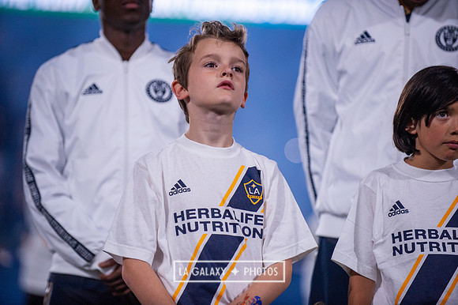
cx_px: 229
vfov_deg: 8.1
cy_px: 152
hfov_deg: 12.1
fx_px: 2161
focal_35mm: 170
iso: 1600
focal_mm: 170
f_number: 2.8
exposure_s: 1/3200
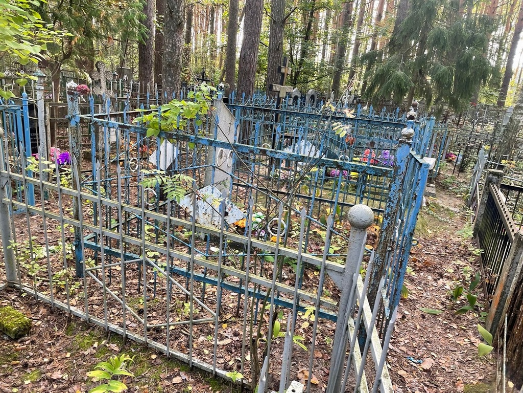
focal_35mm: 26
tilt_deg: -14.8
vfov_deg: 53.1
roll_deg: -1.9
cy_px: 196
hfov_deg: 67.3
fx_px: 393
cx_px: 262
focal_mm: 4.2
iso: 80
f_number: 1.6
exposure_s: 1/121
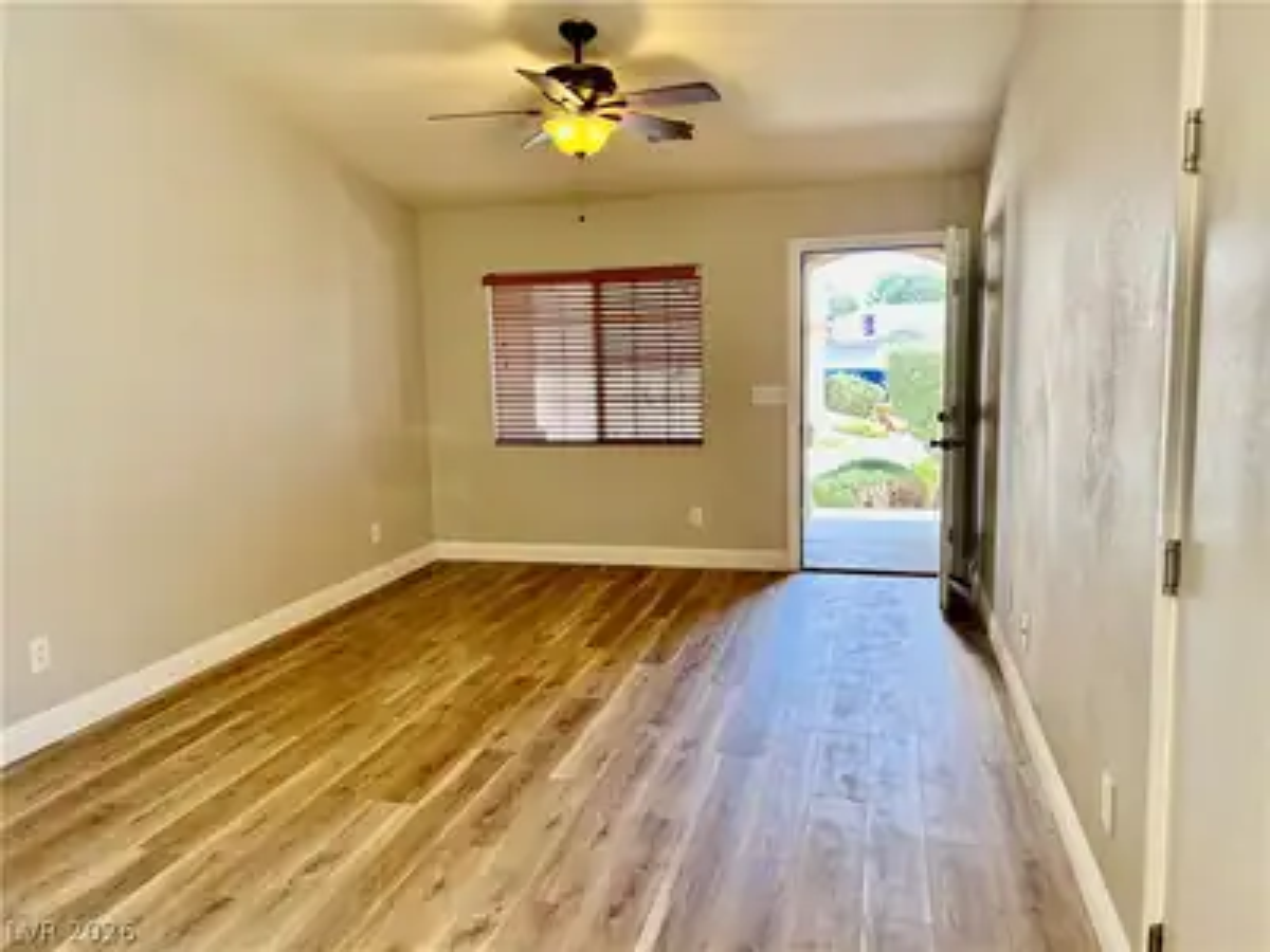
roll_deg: +1.7
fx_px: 954
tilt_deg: -7.6
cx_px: 635
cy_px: 476
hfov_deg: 67.3
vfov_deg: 53.1
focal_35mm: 26
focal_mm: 5.7
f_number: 1.5
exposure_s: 1/137
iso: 64
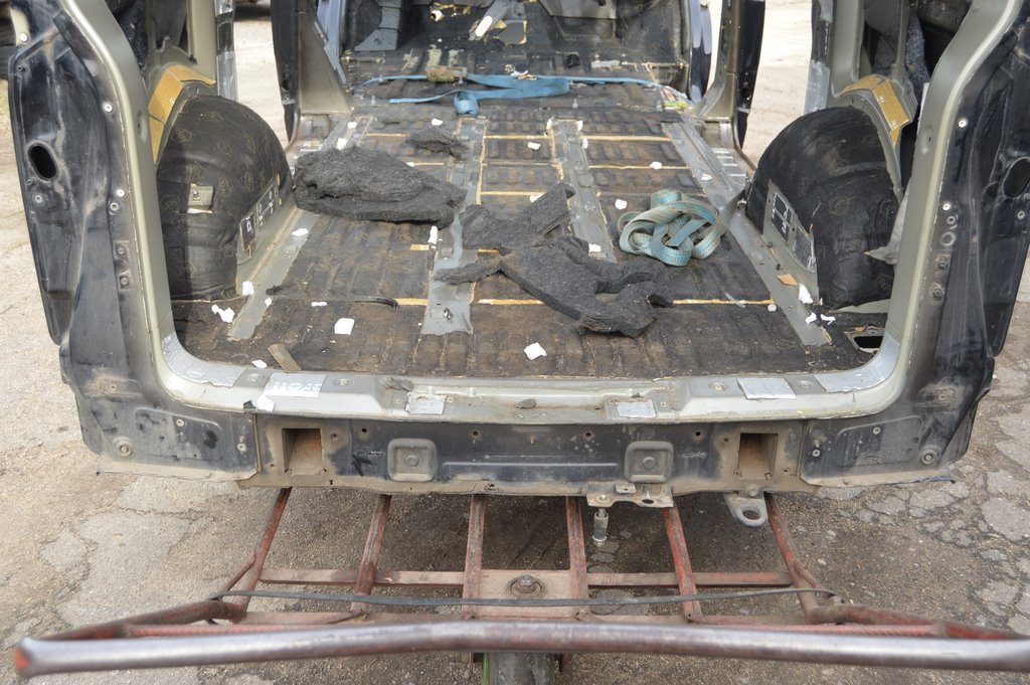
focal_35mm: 36
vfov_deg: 36.8
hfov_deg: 53.2
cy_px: 342
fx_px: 1029
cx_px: 515
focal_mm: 24
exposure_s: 1/125
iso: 180
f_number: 5.6
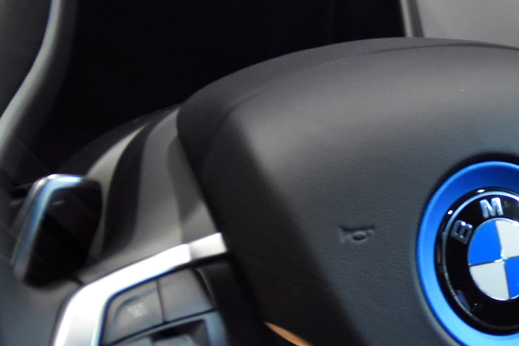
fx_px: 4022
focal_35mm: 279
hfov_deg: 7.3
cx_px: 746
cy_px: 109
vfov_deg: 4.9
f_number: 5
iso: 900
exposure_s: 1/60
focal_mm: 58
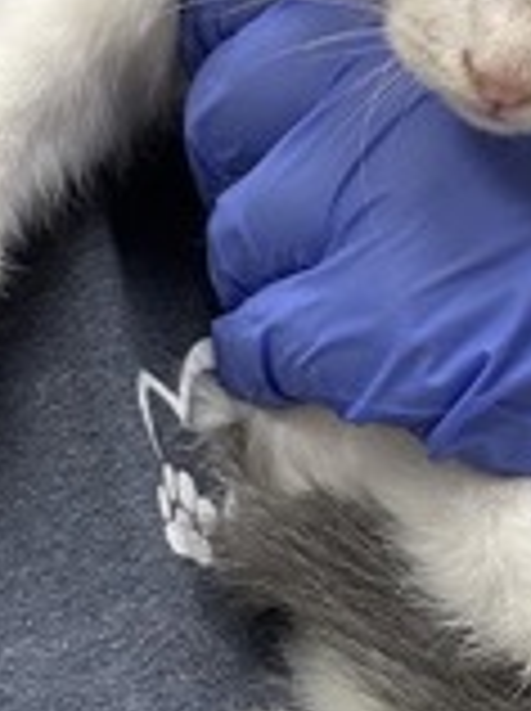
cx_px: 632
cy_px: 531
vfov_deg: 24.2
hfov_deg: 17.5
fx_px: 1641
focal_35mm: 80
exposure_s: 1/60
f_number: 1.9
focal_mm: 2.69
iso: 64
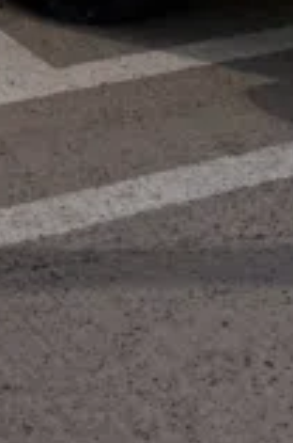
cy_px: -186
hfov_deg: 12.9
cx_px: 380
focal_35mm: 102
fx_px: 1251
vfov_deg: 18.2
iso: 80
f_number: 1.78
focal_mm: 6.76
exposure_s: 1/2703
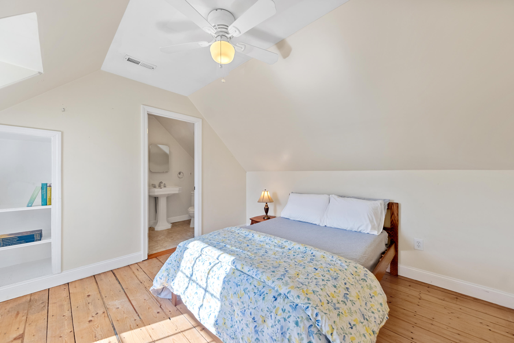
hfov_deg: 108.3
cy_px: 172
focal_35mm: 13
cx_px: 257
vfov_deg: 85.4
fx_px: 186
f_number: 8
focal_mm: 8.9
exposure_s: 1/20
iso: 500
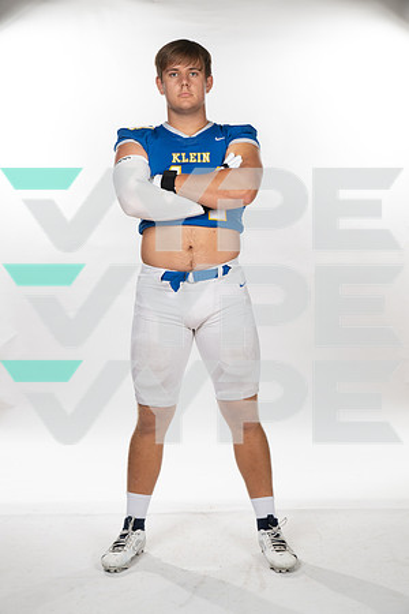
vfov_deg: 36.2
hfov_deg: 24.6
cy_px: 307
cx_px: 204
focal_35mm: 55
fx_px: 937
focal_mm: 55
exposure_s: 1/320
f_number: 7.1
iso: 800
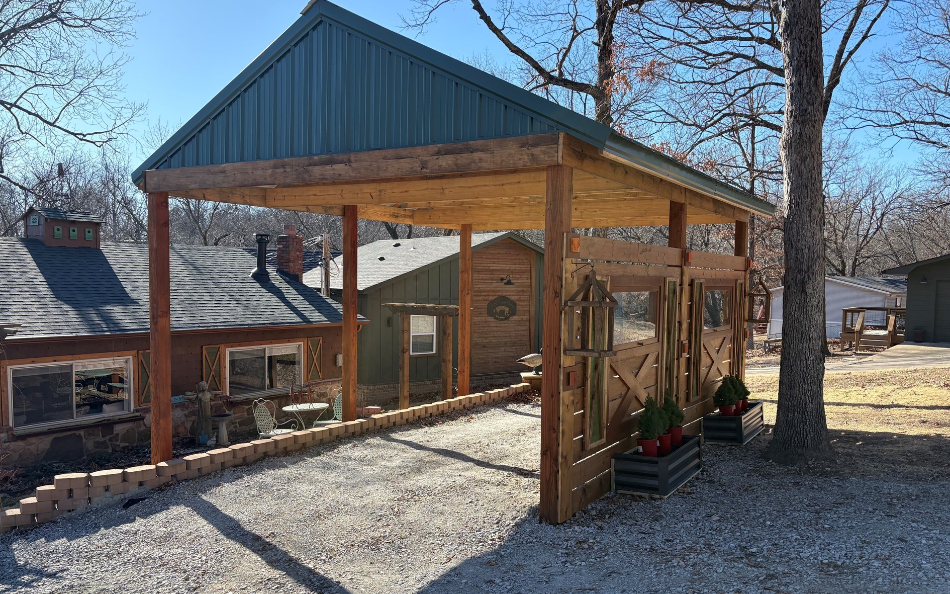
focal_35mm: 28
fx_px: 725
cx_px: 474
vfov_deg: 44.5
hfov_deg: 66.5
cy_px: 326
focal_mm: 5.96
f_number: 1.6
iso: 64
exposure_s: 1/1420
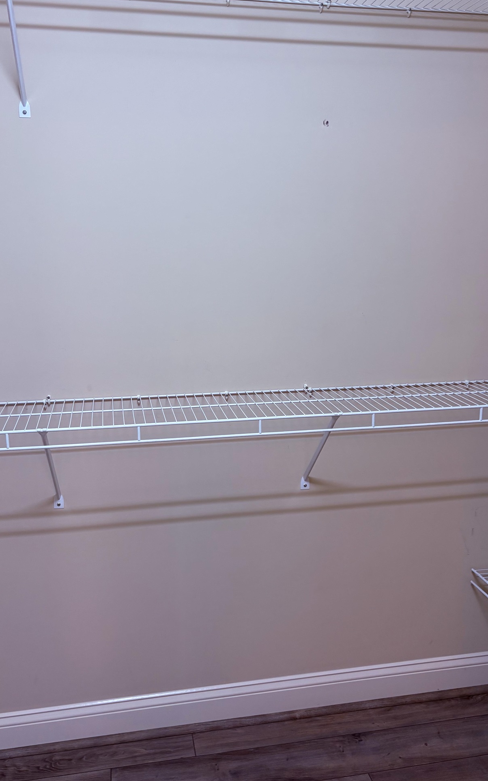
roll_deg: +0.4
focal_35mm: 33
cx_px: 259
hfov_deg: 38.3
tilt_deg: -8.3
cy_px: 375
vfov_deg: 58.1
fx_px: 702
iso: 125
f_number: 1.6
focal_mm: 5.96
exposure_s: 1/60
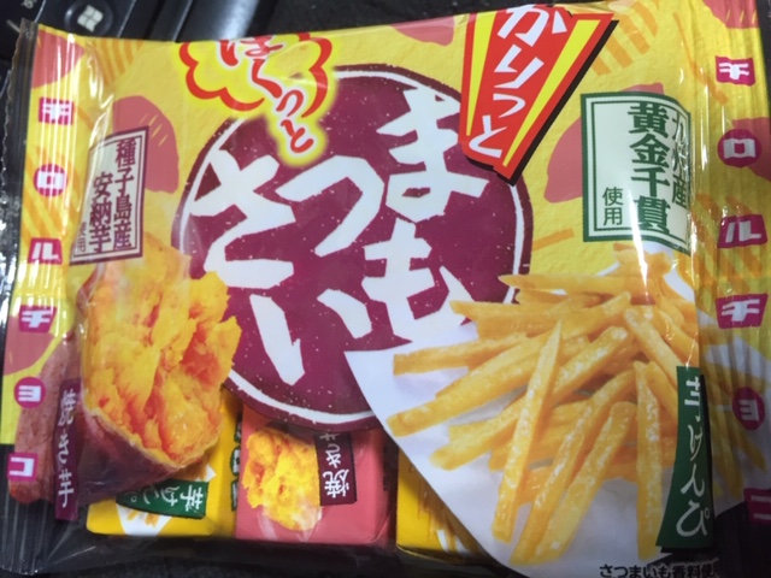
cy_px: 289
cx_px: 386
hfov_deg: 61.7
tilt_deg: -73.1
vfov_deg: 48.2
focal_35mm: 29
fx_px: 646
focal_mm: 4.15
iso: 100
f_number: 2.2
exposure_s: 1/33
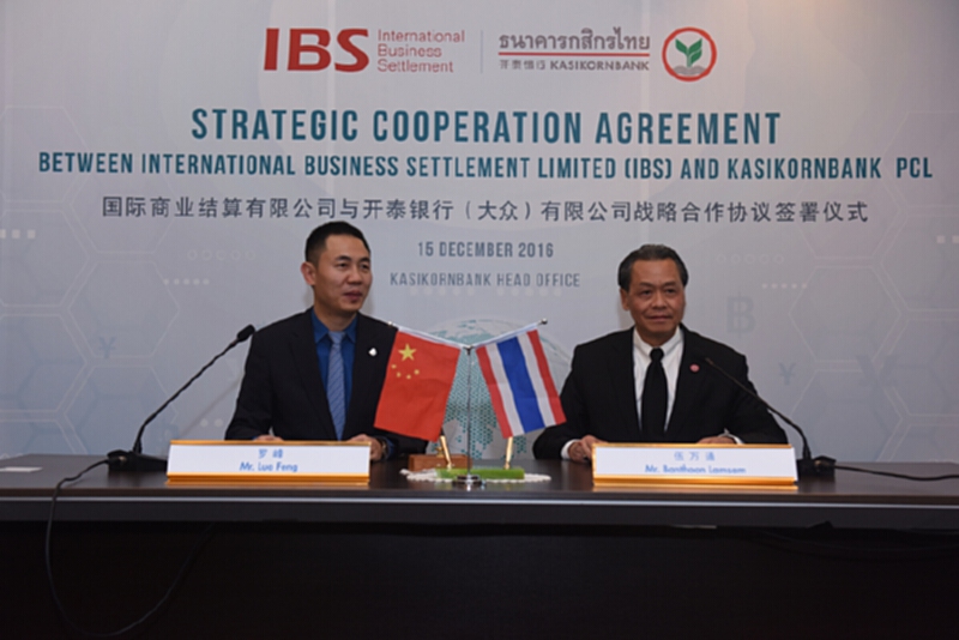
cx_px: 480
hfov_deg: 41.1
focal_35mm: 48
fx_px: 1279
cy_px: 320
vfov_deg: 28.1
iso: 1000
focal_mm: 48
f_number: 4.5
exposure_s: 1/60
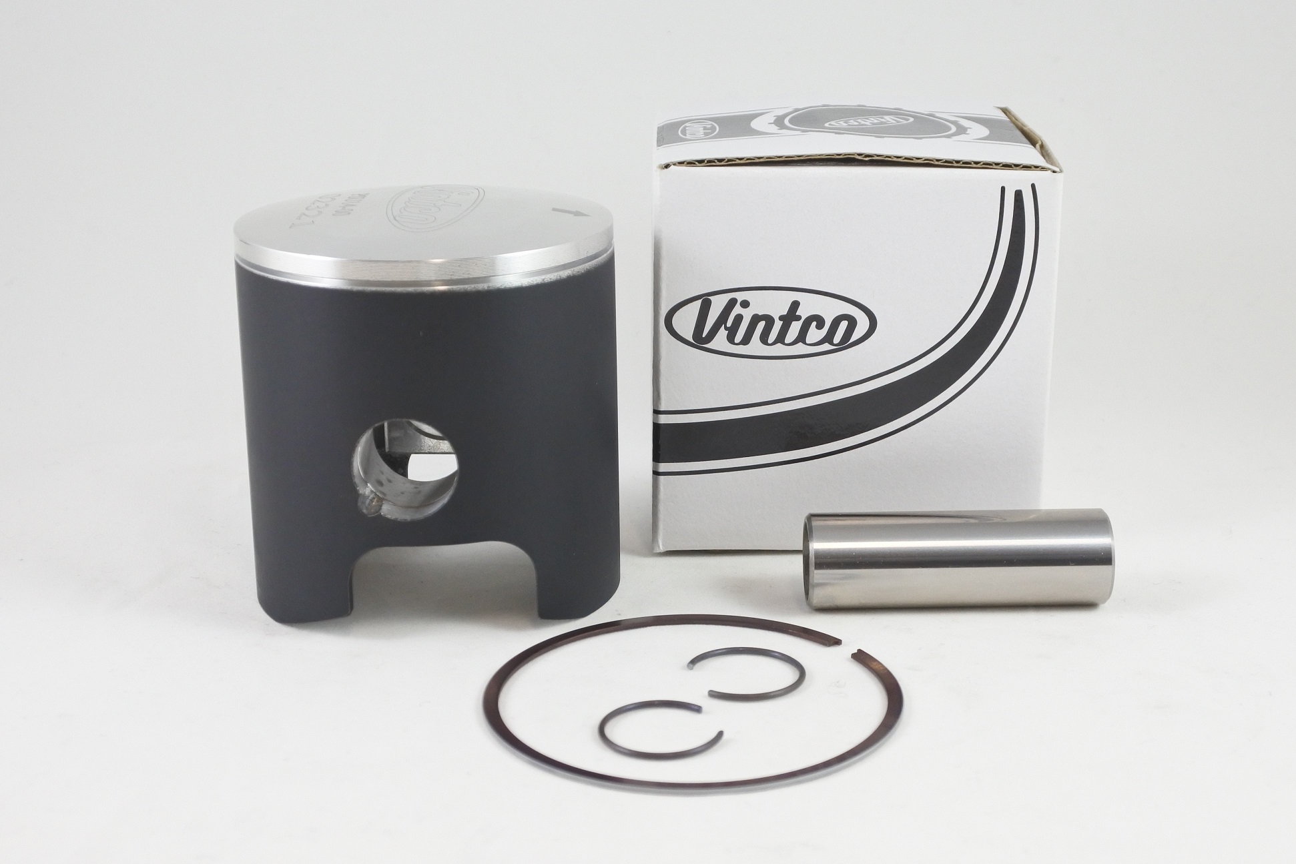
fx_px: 1476
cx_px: 648
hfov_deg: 47.4
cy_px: 432
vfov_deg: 32.6
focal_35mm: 41
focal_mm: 15.3
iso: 500
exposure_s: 1/125
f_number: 4.2
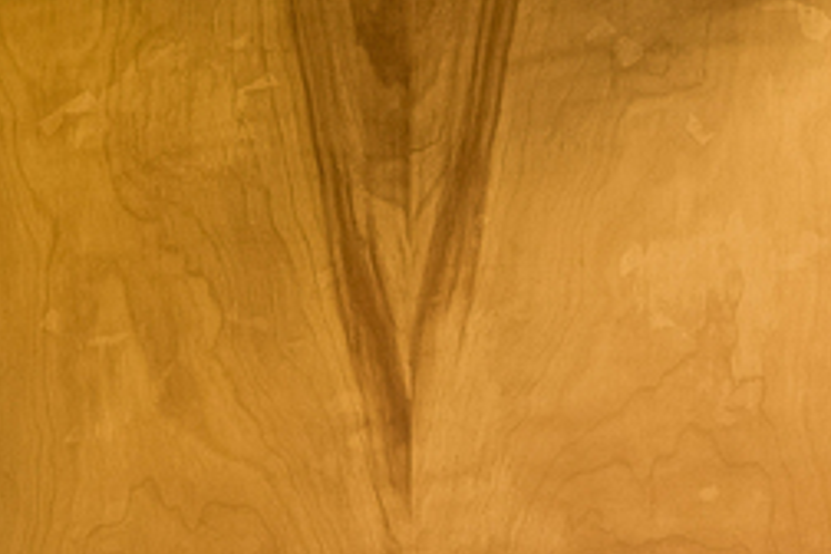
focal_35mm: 103
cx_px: -1425
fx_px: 2377
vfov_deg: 11.8
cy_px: 1128
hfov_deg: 12.6
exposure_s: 1/10
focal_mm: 16
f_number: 8
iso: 400
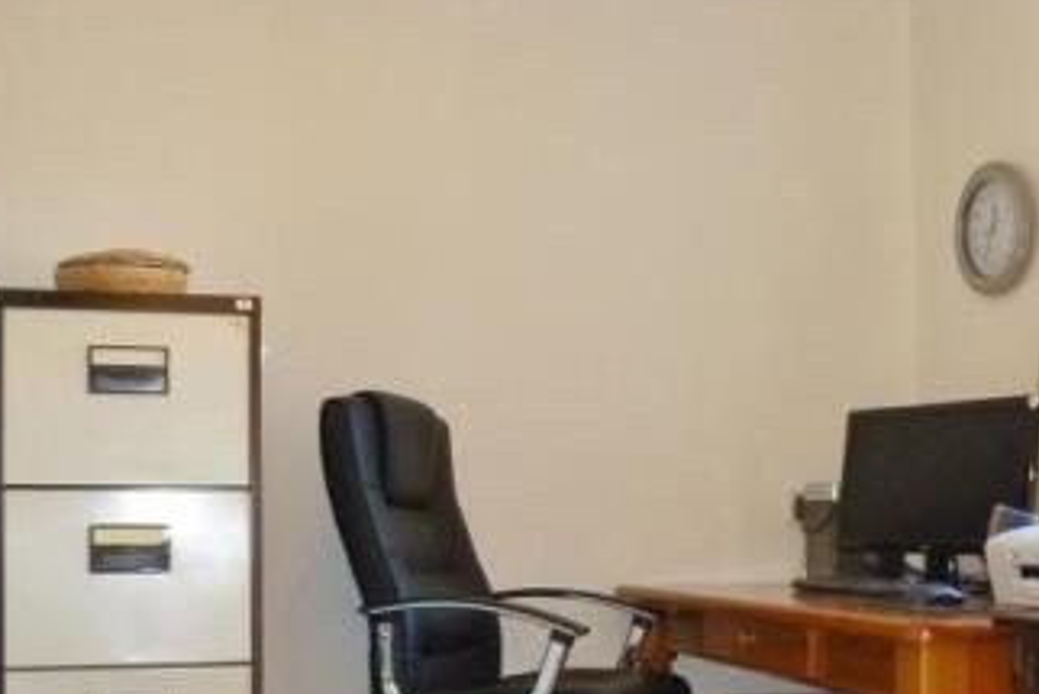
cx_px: 534
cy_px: 515
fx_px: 1357
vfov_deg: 28.3
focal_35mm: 47
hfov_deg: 41.9
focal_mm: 4.5
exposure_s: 1/30
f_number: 3.3
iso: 400
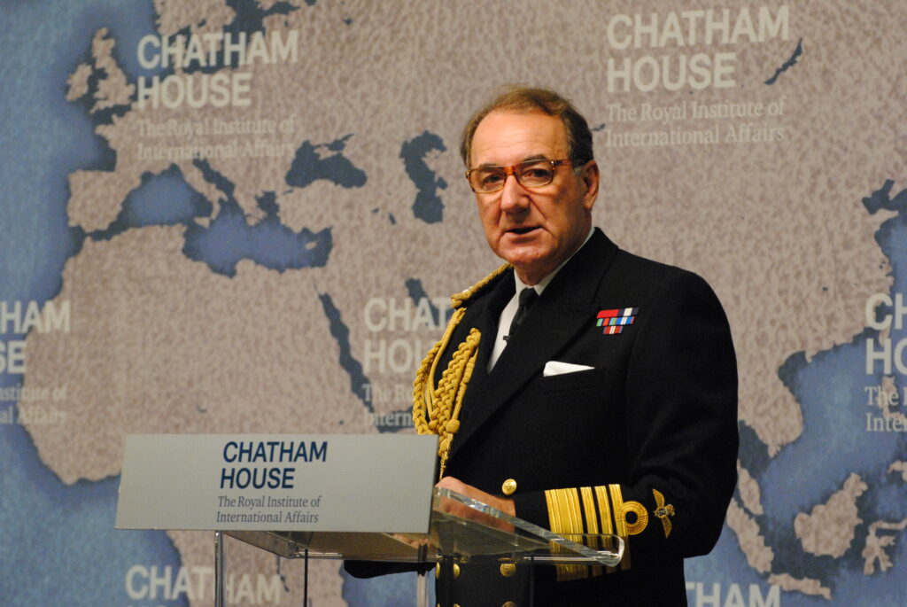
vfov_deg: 6.6
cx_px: 454
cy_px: 304
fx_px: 5296
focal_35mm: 210
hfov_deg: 9.8
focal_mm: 140
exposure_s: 1/160
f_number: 4.8
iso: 1600
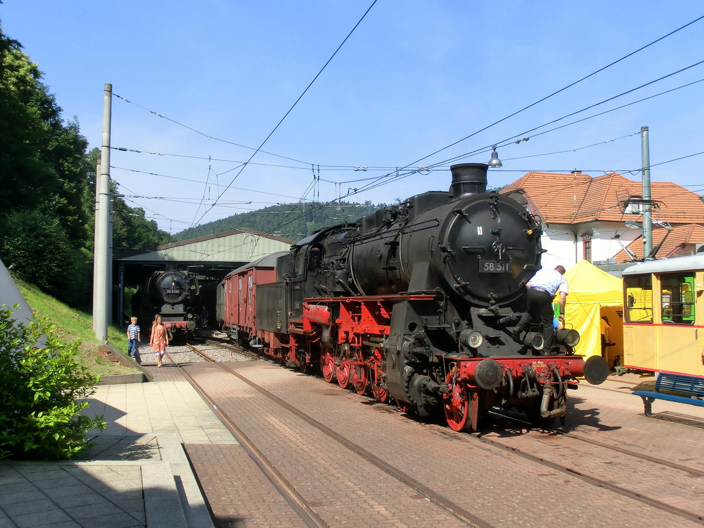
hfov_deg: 42.9
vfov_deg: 32.9
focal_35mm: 44
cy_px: 264
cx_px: 352
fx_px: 895
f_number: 4.2
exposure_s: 1/640
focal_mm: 7.87
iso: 100
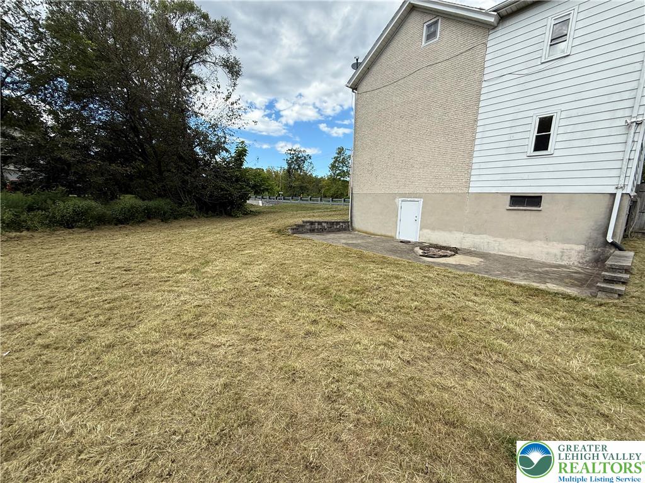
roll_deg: -3.1
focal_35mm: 14
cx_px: 322
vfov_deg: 85.7
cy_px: 242
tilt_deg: -9.5
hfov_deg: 102.1
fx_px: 261
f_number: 2.2
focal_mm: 2.22
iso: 50
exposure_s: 1/770
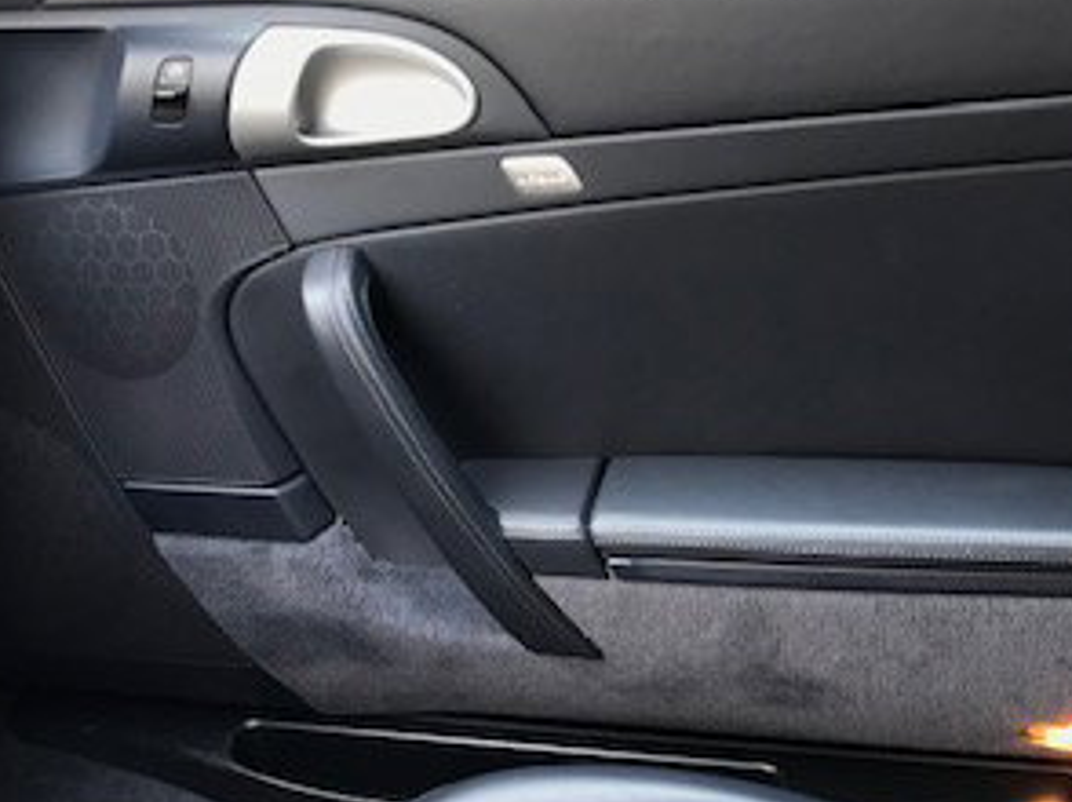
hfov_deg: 31.7
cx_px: 485
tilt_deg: -36.4
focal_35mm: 61
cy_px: 700
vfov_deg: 23.4
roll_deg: +11.0
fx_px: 1888
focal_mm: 3.99
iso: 25
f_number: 1.8
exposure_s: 1/45
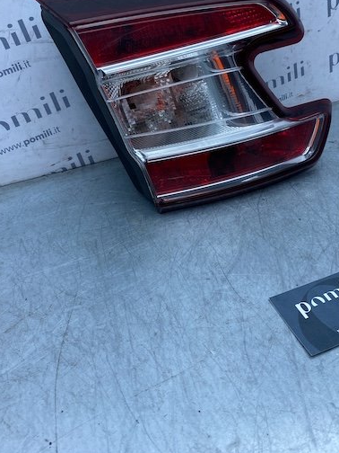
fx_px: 431
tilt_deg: -31.7
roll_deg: +1.7
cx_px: 197
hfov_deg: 42.8
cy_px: 175
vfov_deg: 54.8
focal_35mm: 33
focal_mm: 4.25
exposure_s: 1/864
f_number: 1.8
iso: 32
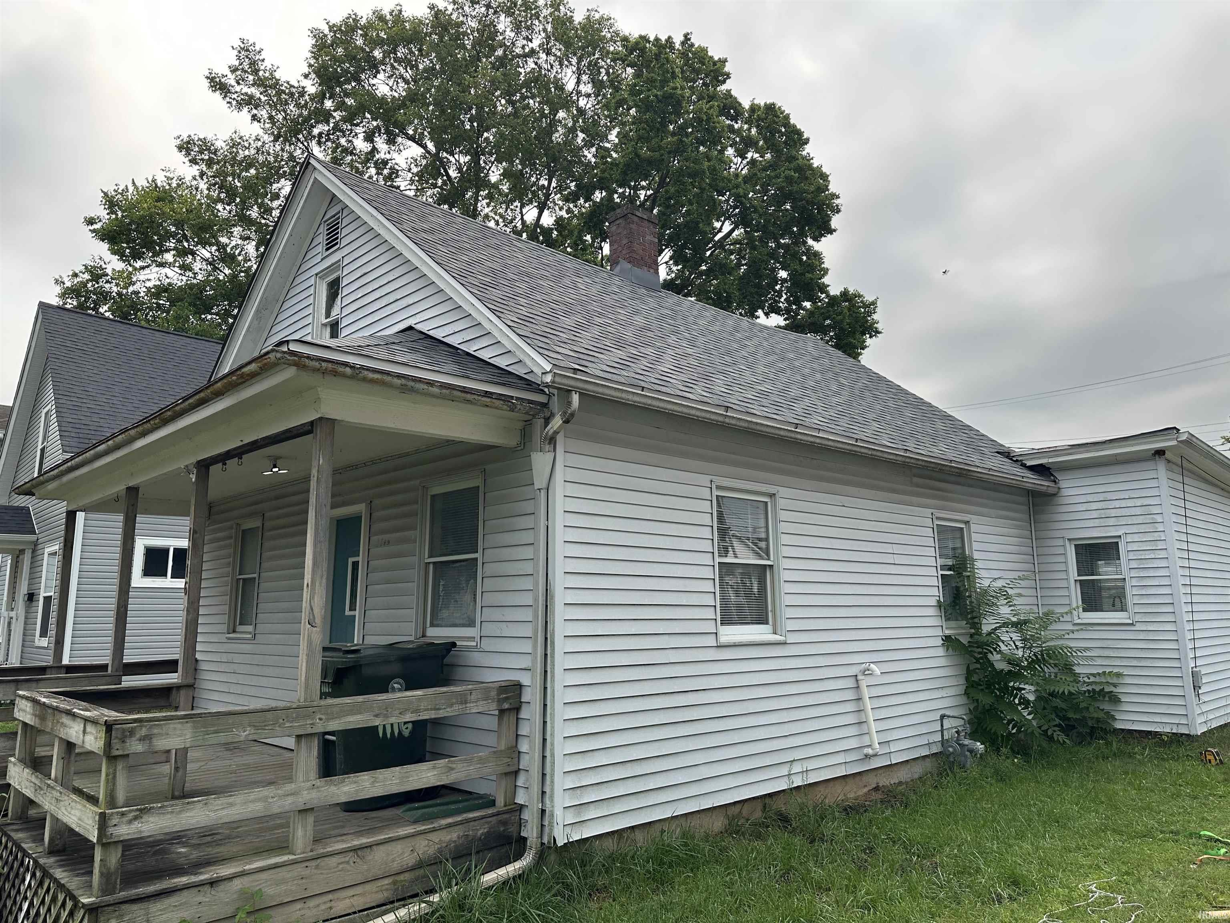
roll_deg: +0.4
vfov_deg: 56.8
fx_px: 853
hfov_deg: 71.6
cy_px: 462
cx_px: 615
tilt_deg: +10.6
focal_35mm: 24
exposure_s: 1/3247
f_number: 1.78
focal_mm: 6.86
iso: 80
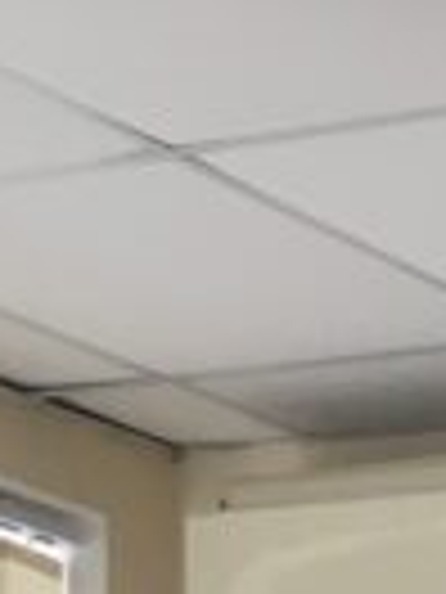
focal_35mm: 225
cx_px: 1252
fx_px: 3865
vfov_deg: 7.2
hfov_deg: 6.2
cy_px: 2156
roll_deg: -5.1
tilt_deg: -7.6
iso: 25
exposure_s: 1/33
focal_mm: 4.15
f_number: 2.2
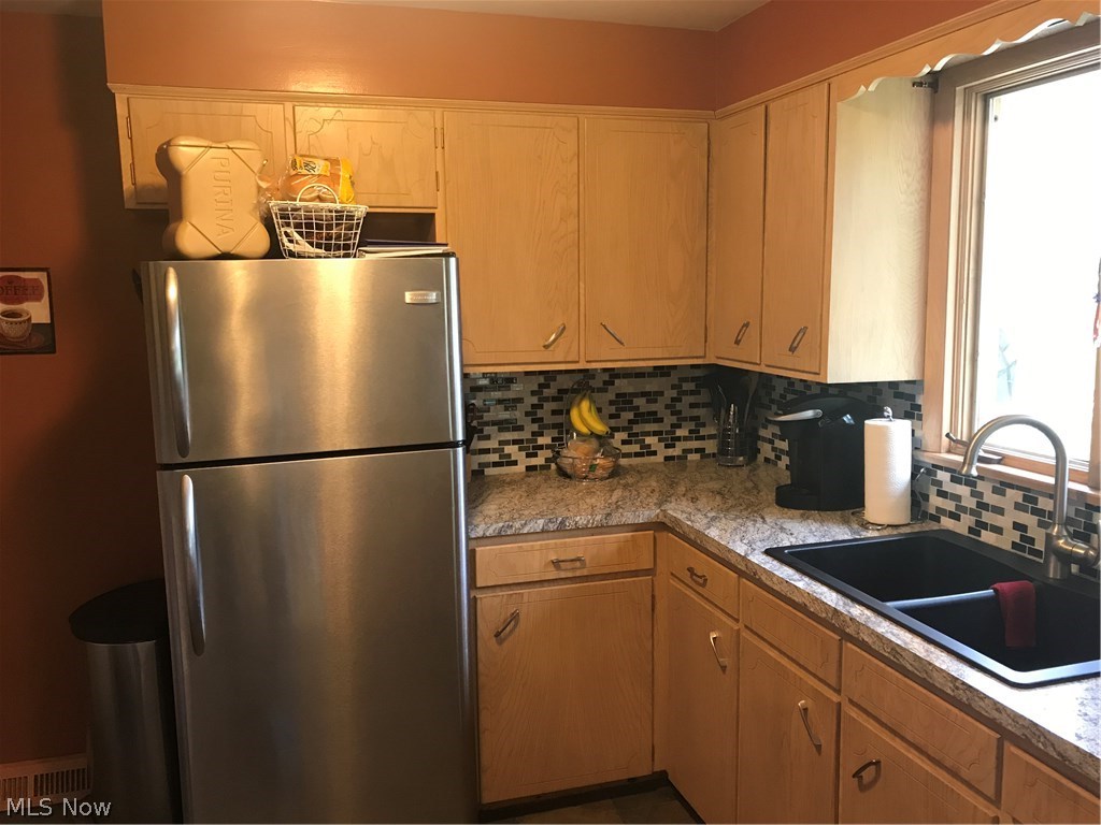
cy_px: 412
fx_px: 891
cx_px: 550
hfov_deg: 63.4
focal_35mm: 28
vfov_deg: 49.7
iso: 64
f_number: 1.8
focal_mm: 3.99
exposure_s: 1/15
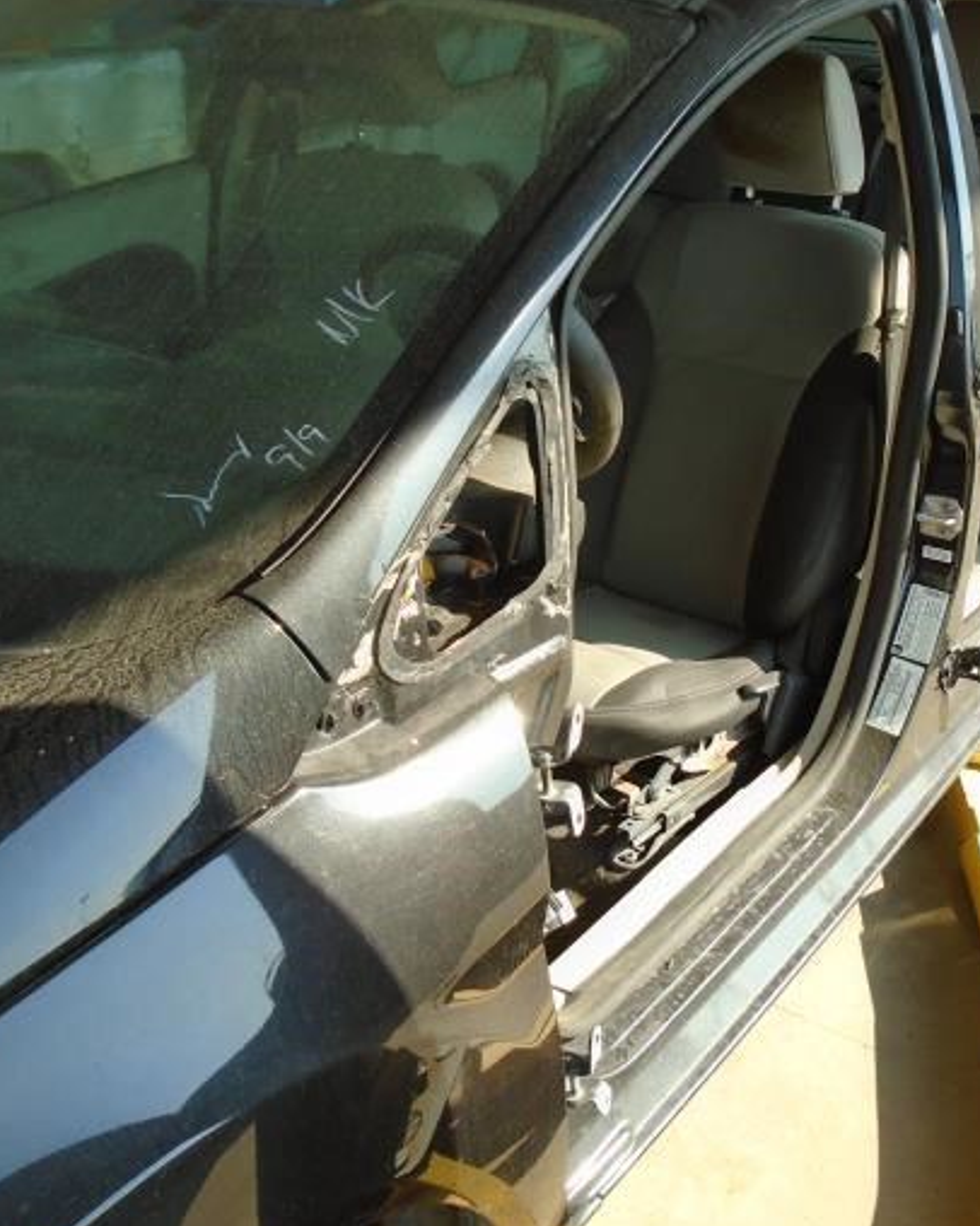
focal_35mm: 40
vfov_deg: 45.7
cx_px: 630
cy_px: 550
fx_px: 1451
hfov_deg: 37.0
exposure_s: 1/200
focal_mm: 4.6
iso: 100
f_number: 3.2
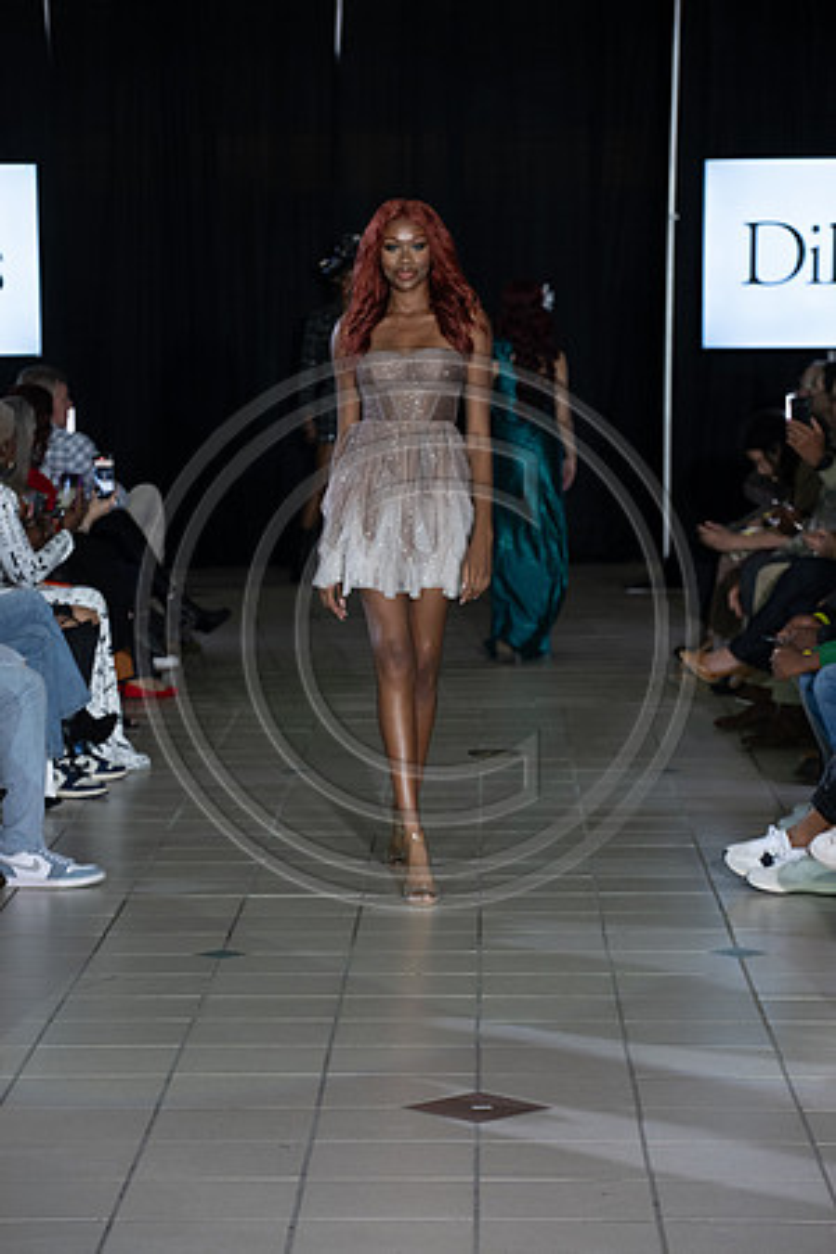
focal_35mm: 112
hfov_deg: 12.2
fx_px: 3901
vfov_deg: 18.3
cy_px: 627
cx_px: 418
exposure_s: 1/160
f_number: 5
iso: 1250
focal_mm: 112
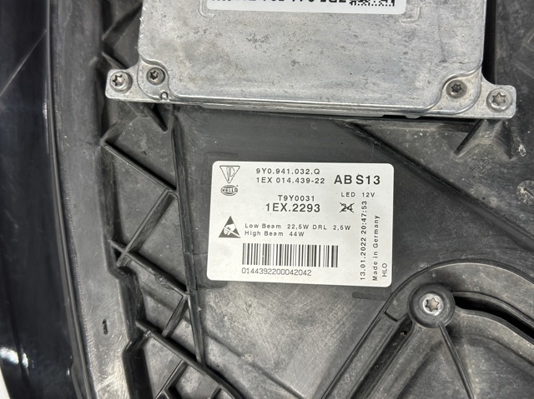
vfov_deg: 30.2
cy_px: 200
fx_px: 740
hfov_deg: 39.7
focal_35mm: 48
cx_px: 267
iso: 125
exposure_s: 1/100
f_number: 1.78
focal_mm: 6.86
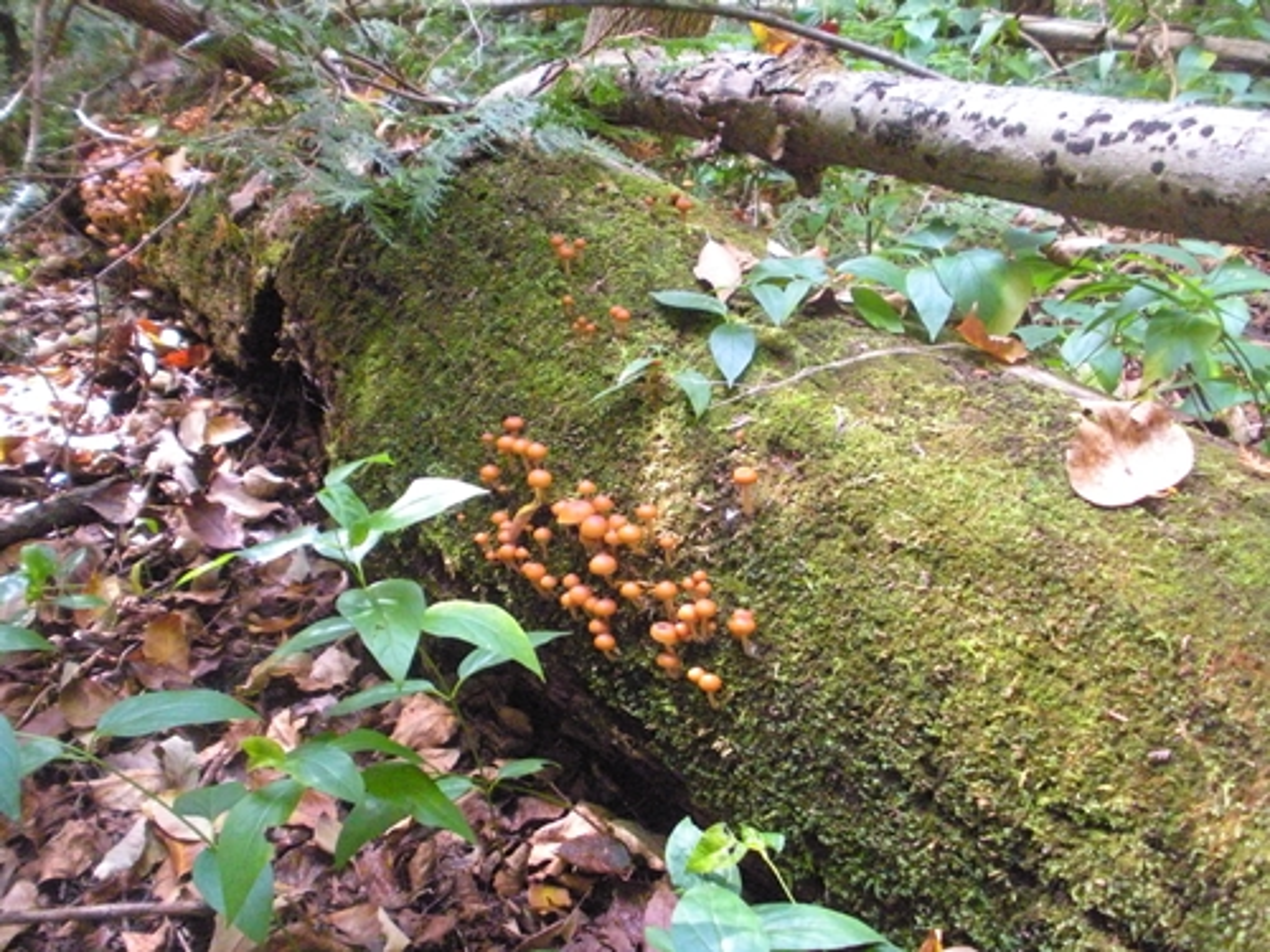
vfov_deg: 39.7
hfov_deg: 51.4
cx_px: 635
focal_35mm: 36
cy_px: 476
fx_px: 1321
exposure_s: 1/103
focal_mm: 6.3
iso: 1600
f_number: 3.5
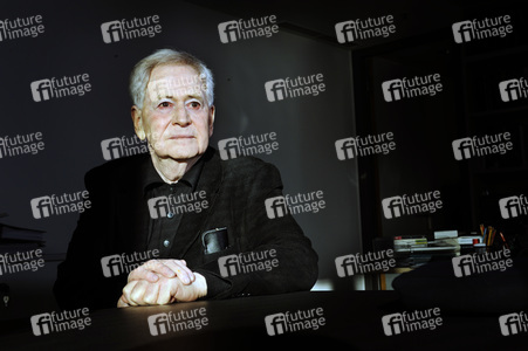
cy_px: 176
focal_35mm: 55
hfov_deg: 36.3
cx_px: 264
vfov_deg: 24.6
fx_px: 806
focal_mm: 55
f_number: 10
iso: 400
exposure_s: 1/250
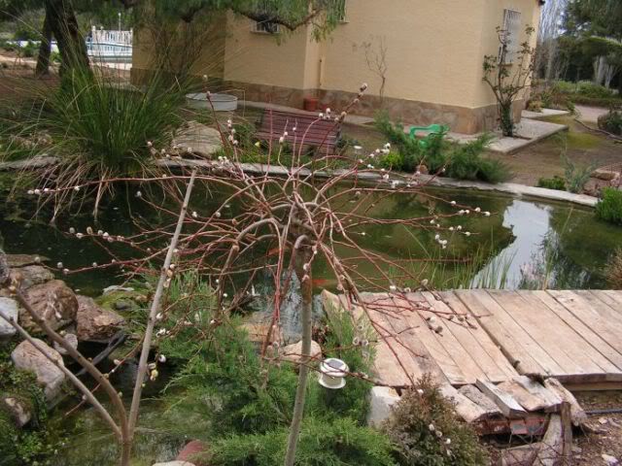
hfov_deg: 51.4
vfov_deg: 39.7
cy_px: 233
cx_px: 311
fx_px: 647
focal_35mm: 36
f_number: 4.8
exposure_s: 1/200
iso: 64
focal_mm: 6
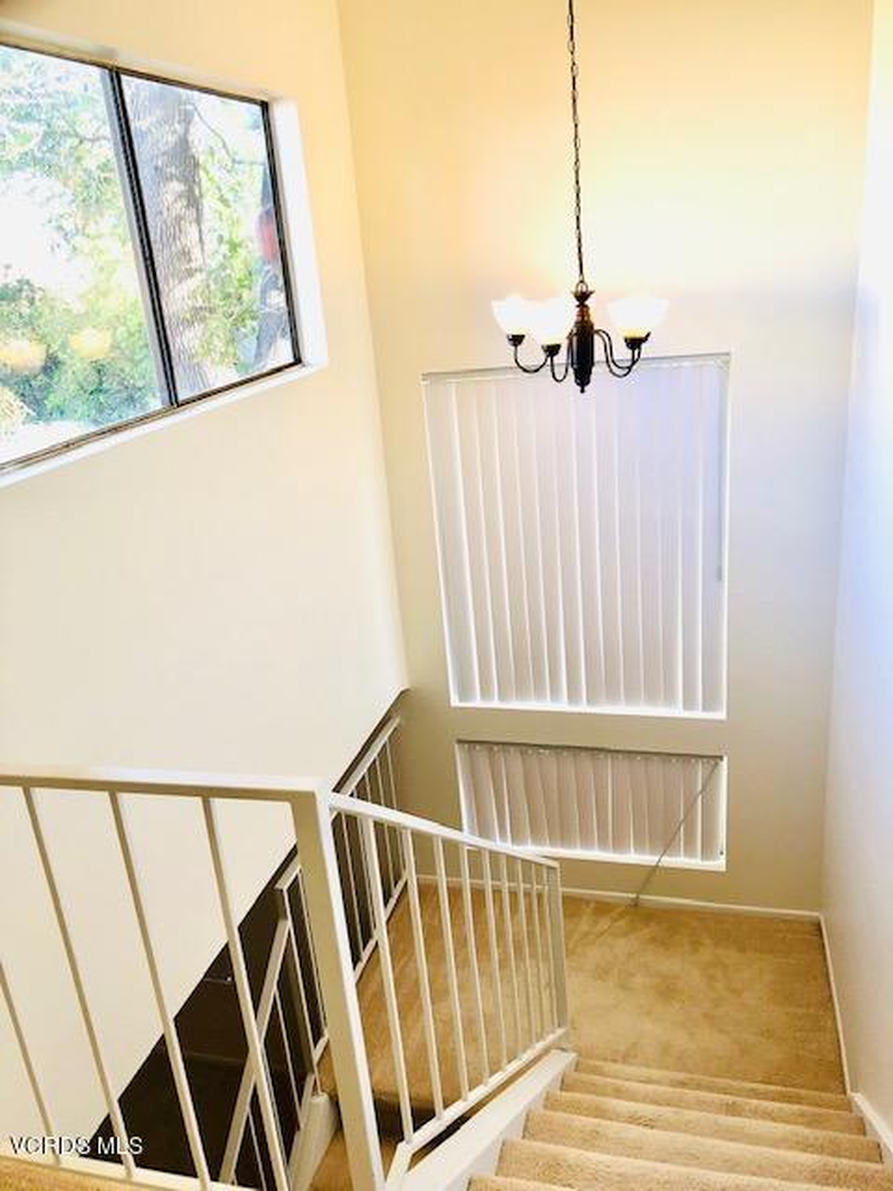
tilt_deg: -18.4
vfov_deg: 63.4
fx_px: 963
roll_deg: +6.0
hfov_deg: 49.7
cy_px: 596
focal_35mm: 28
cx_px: 446
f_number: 1.8
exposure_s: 1/120
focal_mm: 4
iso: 40
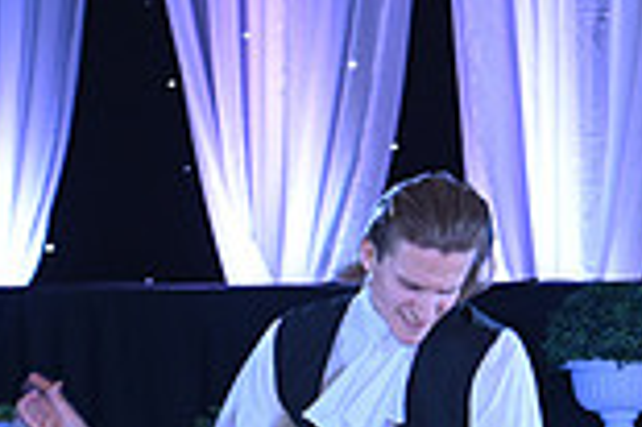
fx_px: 5665
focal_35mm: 318
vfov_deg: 4.3
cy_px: 599
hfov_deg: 6.4
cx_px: 1110
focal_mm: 85
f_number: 5.6
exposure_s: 1/200
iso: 2000
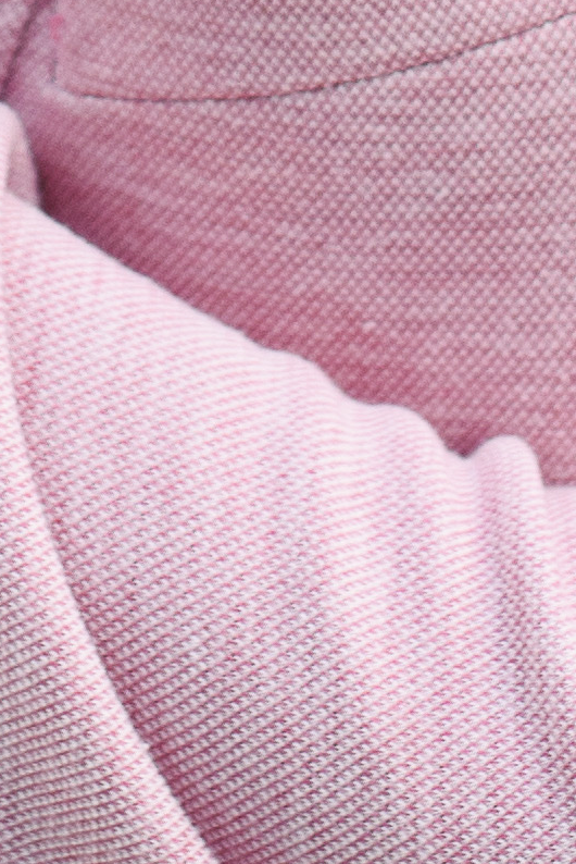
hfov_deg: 3.6
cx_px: 89
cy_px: -1005
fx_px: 9087
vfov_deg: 5.3
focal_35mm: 379
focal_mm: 50
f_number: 2.5
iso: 160
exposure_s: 1/320
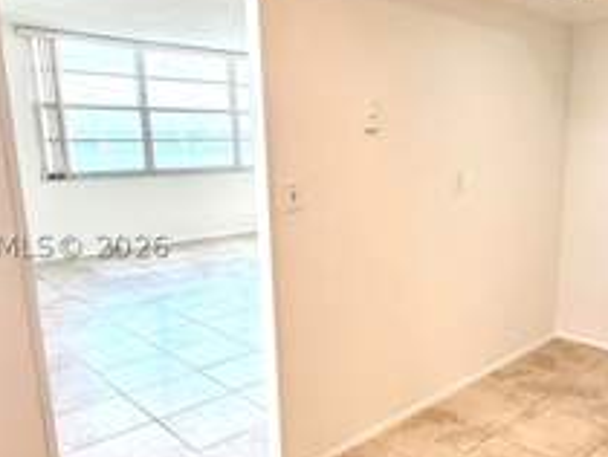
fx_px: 563
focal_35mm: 32
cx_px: 434
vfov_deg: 44.2
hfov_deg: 54.8
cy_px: 246
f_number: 2.2
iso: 64
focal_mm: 2.22
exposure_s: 1/120
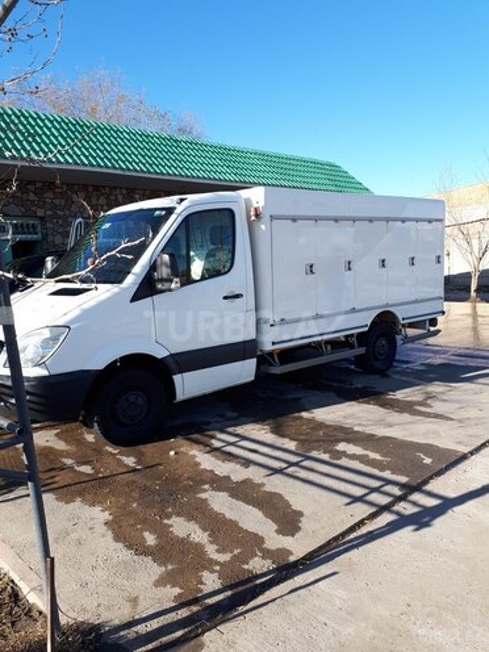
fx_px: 509
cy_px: 326
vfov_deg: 65.3
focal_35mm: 27
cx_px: 244
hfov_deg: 51.4
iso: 40
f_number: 1.9
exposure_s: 1/652
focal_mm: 3.6
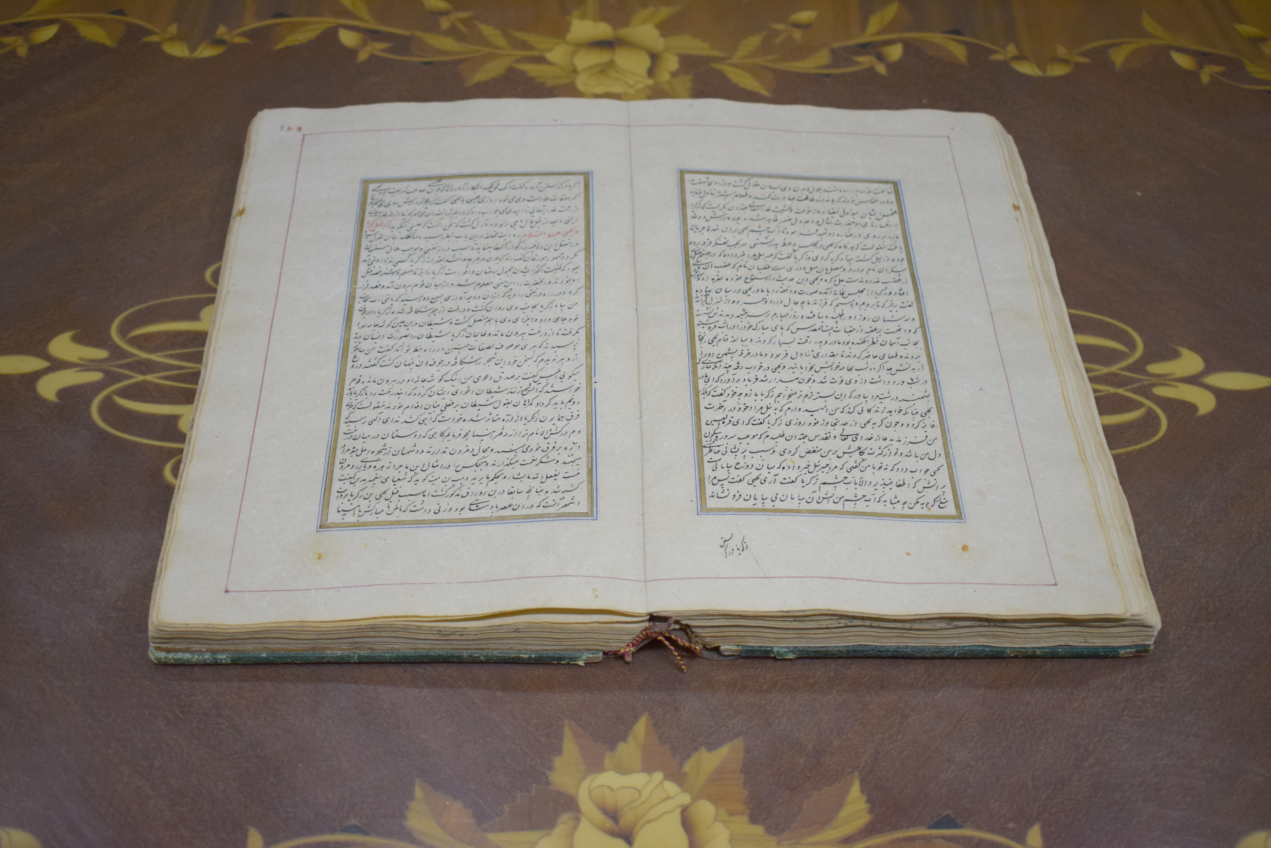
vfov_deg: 28.9
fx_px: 1642
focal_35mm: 46
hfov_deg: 42.3
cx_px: 636
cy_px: 424
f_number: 4.2
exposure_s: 1/60
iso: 1000
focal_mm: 31
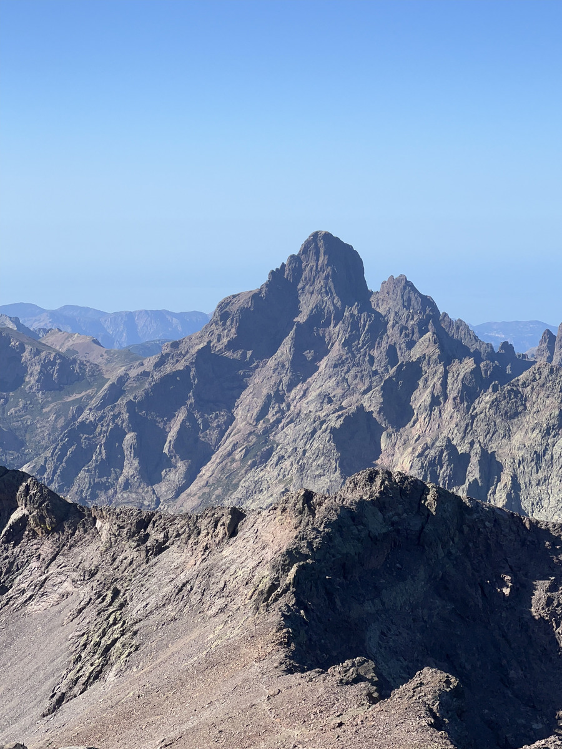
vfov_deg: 25.3
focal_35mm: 77
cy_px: 374
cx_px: 281
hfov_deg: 19.1
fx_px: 1667
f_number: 2.8
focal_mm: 9
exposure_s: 1/2137
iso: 80
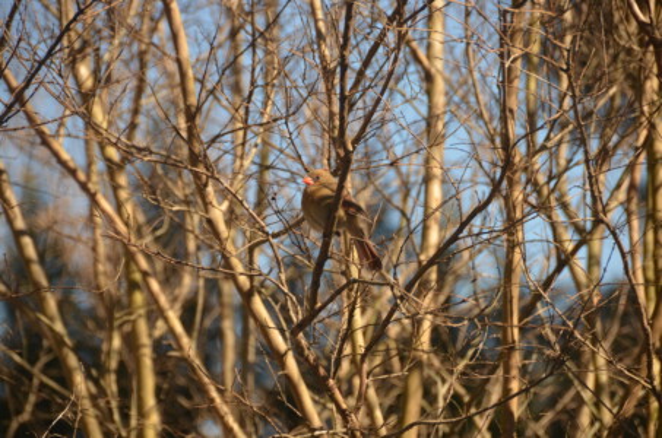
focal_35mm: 300
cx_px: 331
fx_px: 5505
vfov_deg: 4.6
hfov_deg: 6.9
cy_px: 219
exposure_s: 1/1000
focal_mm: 200
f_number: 5.6
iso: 400
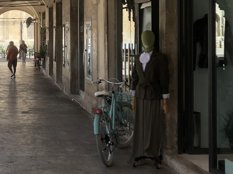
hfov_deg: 25.8
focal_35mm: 70
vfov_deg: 20.9
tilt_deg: -2.0
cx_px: -20
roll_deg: +1.2
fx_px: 471
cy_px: 48
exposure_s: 1/558
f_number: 1.8
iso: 20
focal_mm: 4
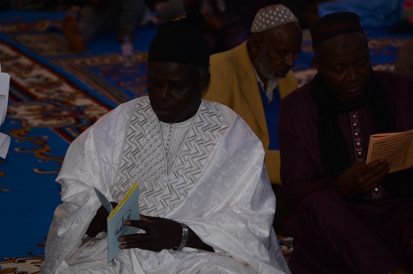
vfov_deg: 8.3
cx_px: 206
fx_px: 1889
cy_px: 137
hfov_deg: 12.5
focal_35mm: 165
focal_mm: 110
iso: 100
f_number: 4
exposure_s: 1/60
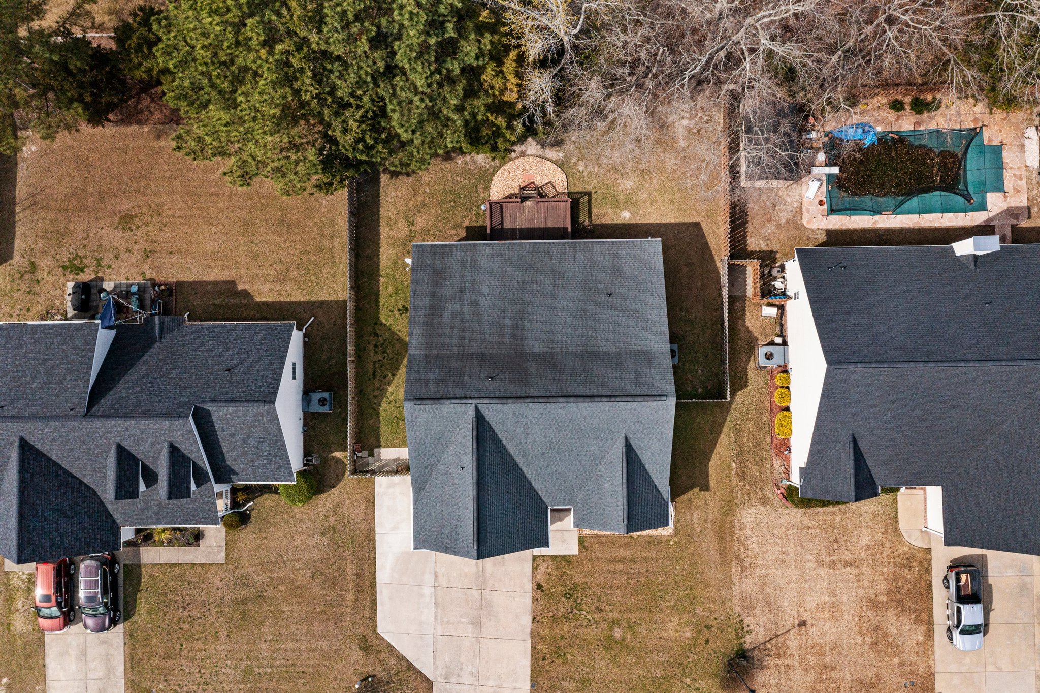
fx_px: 809
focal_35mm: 28
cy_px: 346
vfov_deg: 46.4
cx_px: 520
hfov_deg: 65.5
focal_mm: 10.26
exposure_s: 1/1250
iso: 100
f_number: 7.1
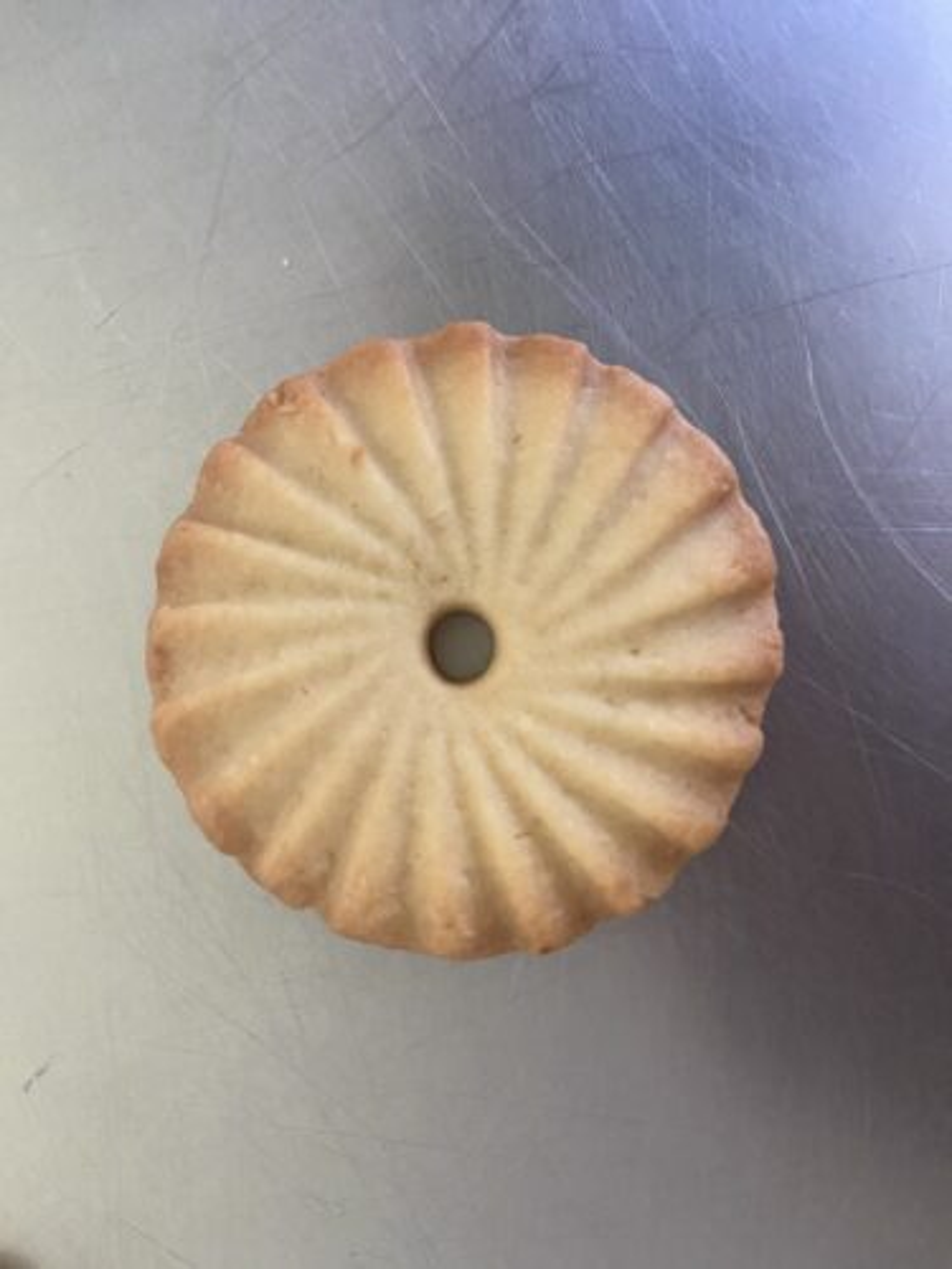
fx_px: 917
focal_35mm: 25
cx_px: 476
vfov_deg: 69.4
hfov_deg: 54.9
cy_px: 634
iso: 500
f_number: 1.8
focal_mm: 4.25
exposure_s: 1/60
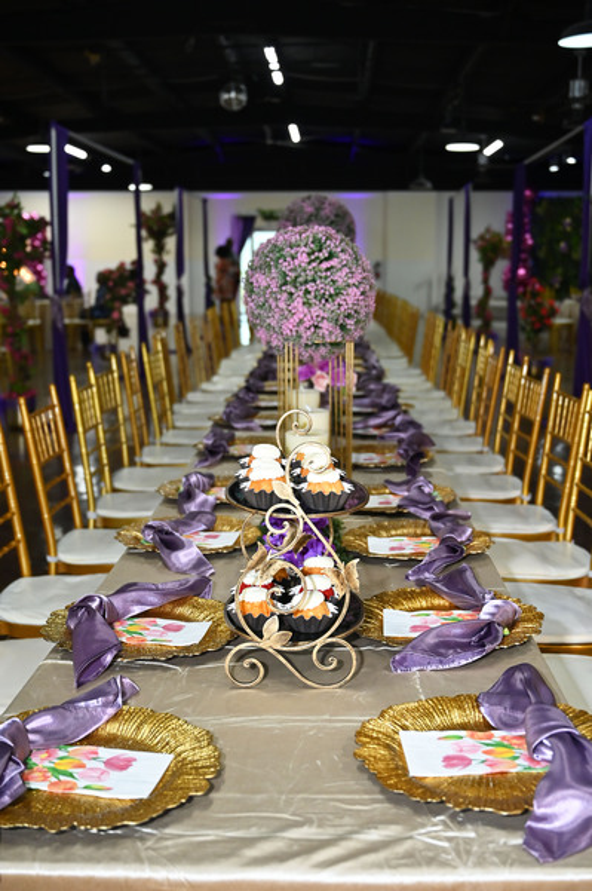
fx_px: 988
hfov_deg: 33.3
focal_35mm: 40
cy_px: 446
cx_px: 296
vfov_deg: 48.5
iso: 1600
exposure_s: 1/160
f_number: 4
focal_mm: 40
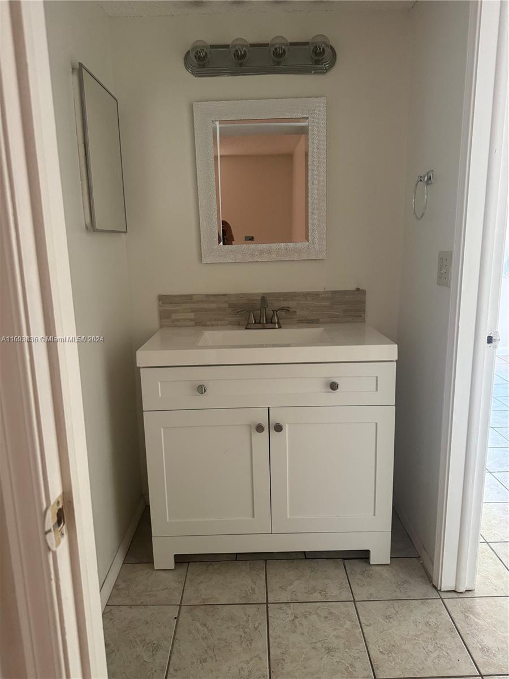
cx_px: 254
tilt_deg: -12.8
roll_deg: +1.8
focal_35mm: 24
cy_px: 340
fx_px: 471
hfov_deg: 56.8
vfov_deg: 71.6
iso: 320
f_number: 1.78
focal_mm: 6.76
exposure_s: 1/60
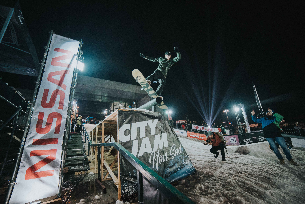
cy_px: 102
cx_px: 152
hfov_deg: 104.2
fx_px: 119
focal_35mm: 14
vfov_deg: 81.3
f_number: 2.8
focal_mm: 14
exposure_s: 1/400
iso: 2000
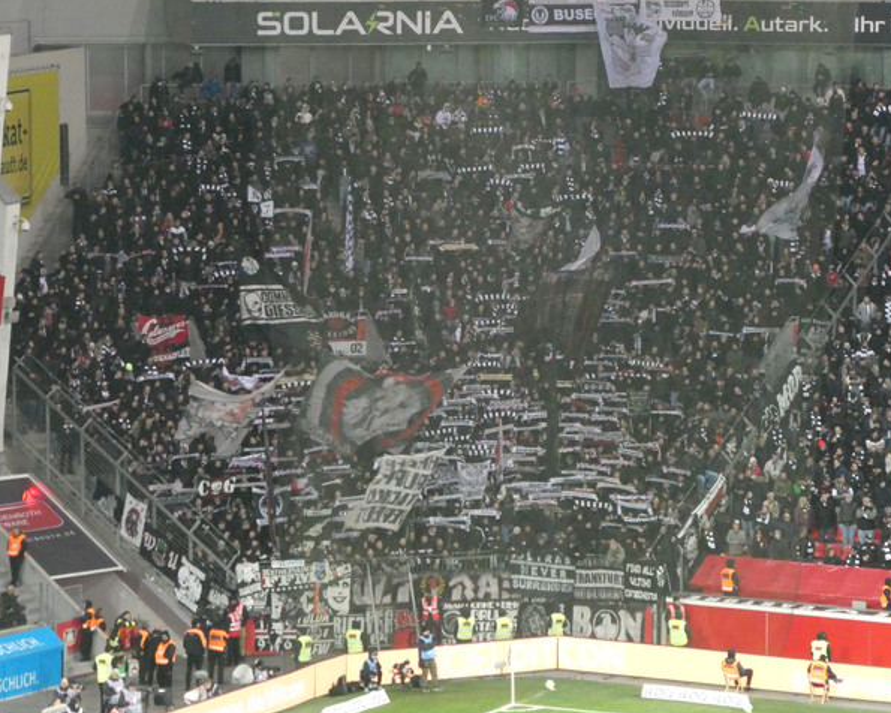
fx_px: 4430
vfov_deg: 9.2
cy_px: 356
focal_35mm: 168
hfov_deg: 11.5
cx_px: 454
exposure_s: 1/80
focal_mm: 28.7
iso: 1600
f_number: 5.5
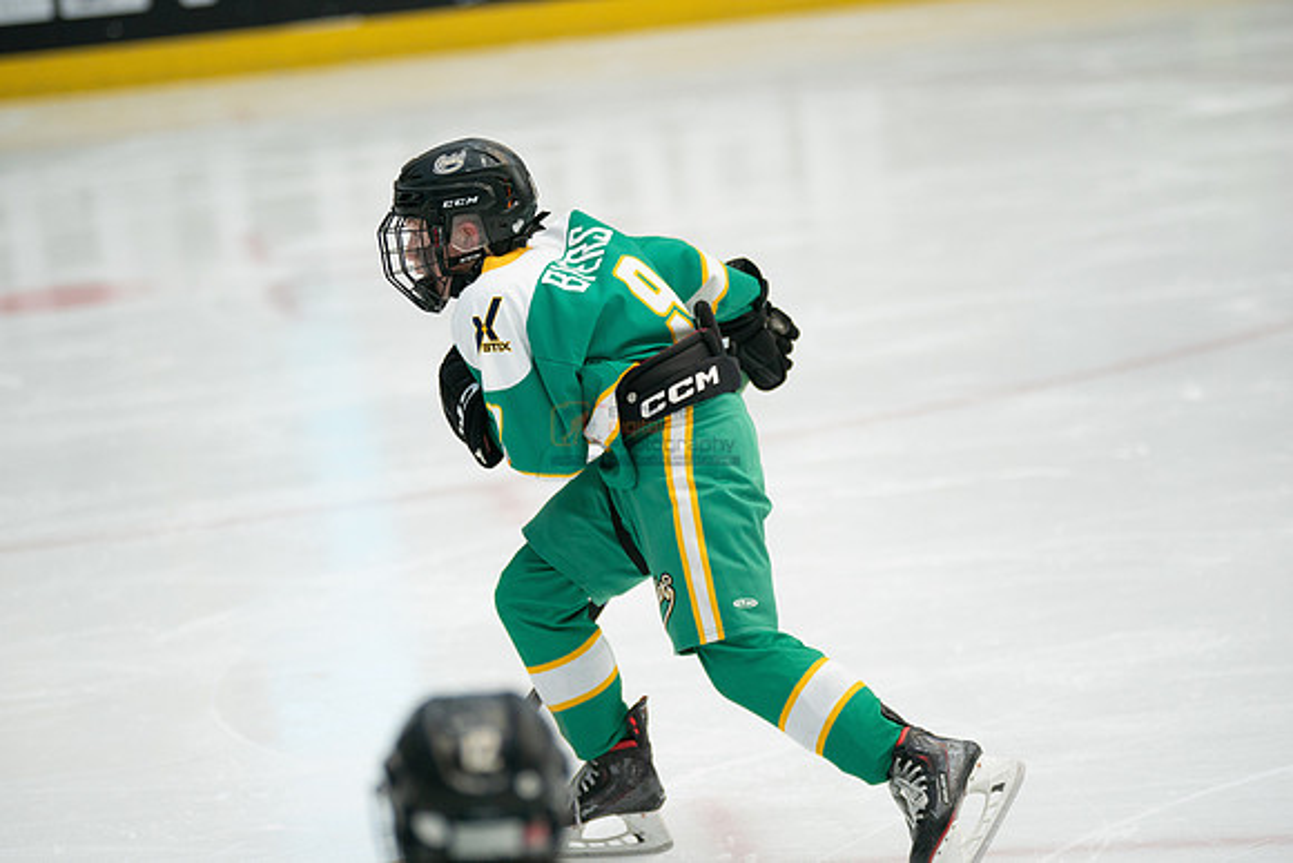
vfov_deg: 7.4
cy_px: 432
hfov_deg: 11.1
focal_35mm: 186
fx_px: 6682
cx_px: 646
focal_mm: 186
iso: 2500
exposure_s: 1/2500
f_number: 3.2
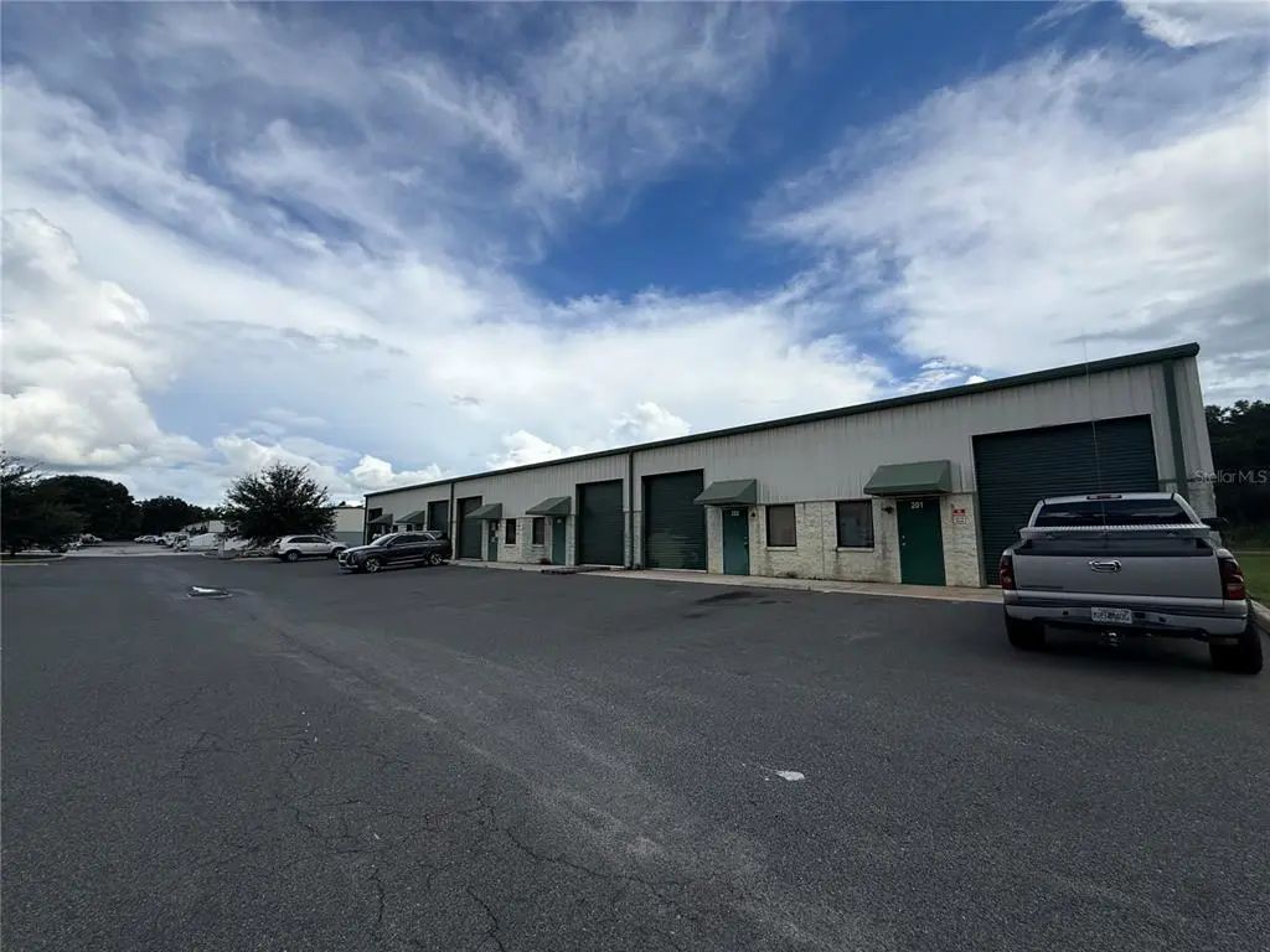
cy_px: 476
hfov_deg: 102.1
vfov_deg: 85.7
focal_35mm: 14
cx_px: 635
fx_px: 514
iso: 50
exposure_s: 1/3460
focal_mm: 2.22
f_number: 2.2
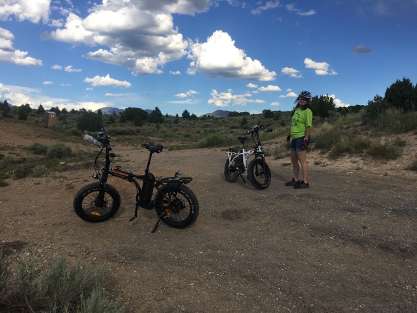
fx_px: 349
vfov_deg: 48.2
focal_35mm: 29
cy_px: 156
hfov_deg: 61.7
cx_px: 208
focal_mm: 4.15
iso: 25
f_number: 2.2
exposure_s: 1/1221
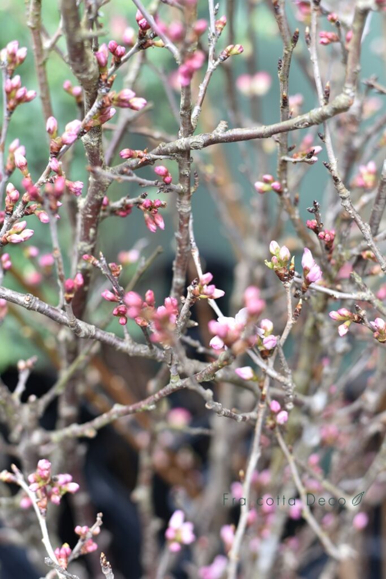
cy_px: 290
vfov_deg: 39.6
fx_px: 804
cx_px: 193
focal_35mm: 50
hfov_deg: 27.0
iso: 250
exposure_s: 1/100
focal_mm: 50
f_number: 2.8
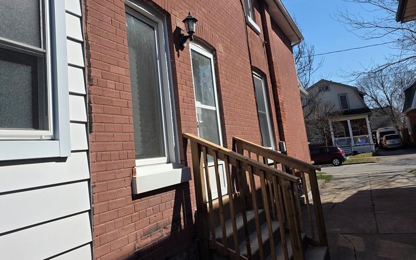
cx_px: 187
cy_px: 84
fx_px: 351
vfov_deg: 40.0
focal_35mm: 31
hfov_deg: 61.1
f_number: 1.7
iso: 80
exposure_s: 1/7626
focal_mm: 6.3
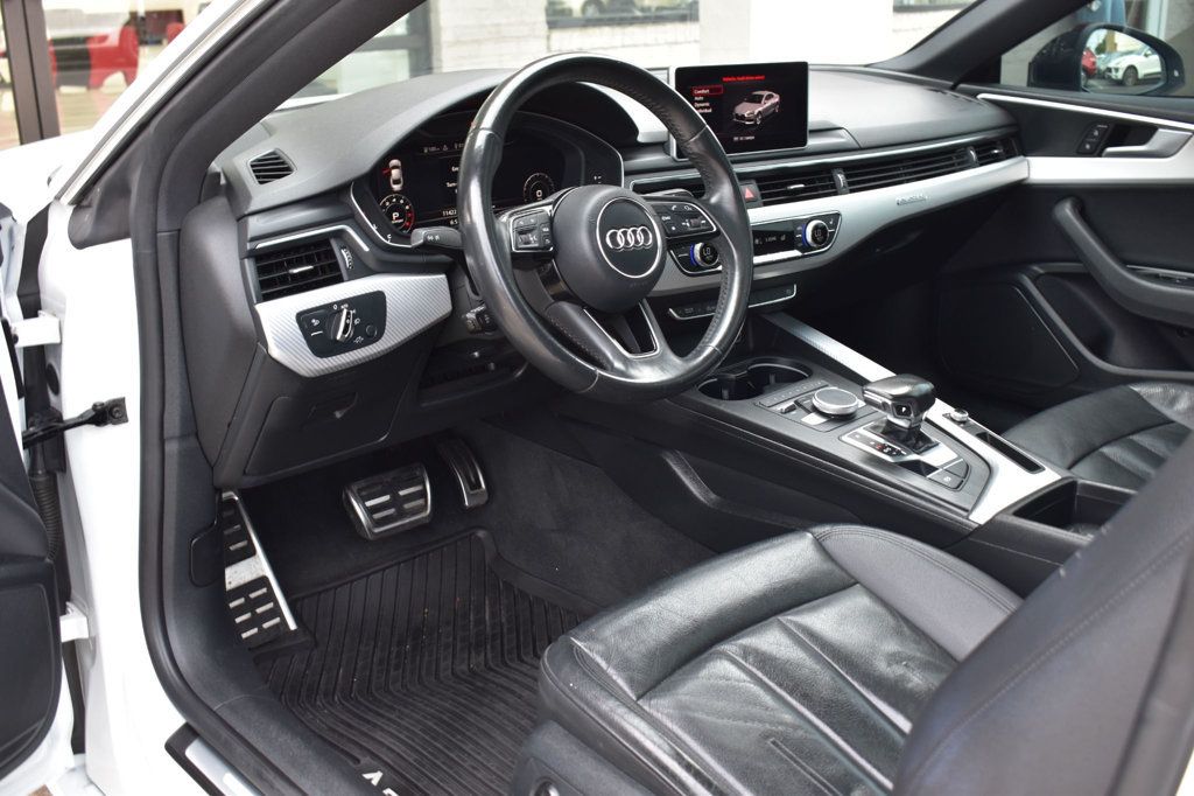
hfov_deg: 51.3
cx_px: 597
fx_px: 1243
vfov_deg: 35.5
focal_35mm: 38
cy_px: 398
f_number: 6.3
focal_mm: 25
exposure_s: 1/20
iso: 400
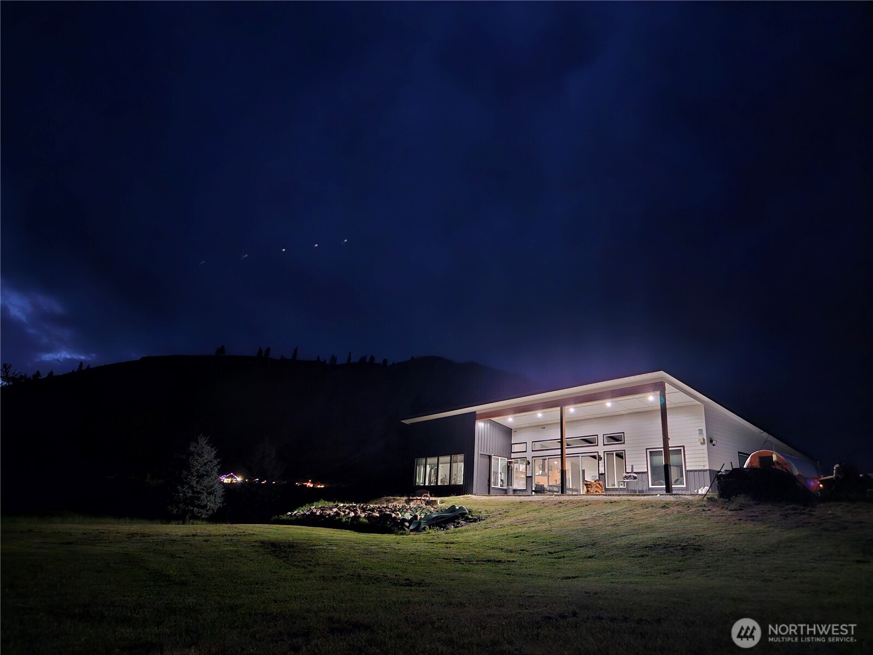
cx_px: 436
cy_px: 328
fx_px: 580
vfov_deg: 58.9
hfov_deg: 73.9
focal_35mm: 23
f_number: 1.8
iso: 2000
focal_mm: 5.4
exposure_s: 1/7.5
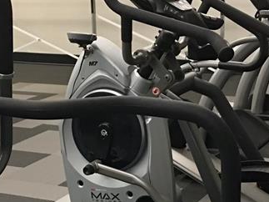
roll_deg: +1.4
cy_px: 186
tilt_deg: -17.8
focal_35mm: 92
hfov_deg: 21.3
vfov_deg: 15.8
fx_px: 715
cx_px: 140
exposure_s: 1/8
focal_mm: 4.15
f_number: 2.2
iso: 100
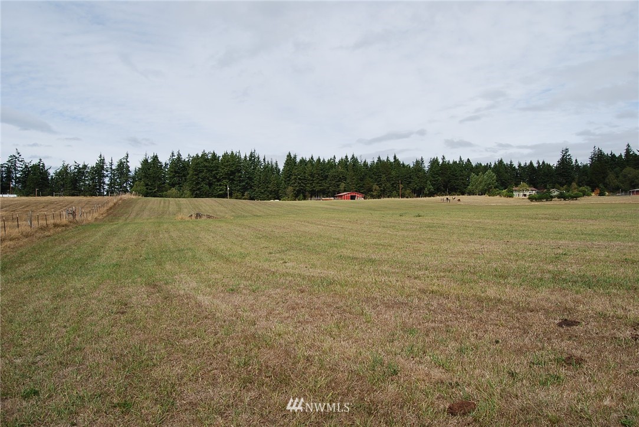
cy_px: 214
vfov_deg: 48.0
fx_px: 480
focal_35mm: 27
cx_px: 320
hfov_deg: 67.3
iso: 100
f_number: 9
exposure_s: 1/320
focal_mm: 18
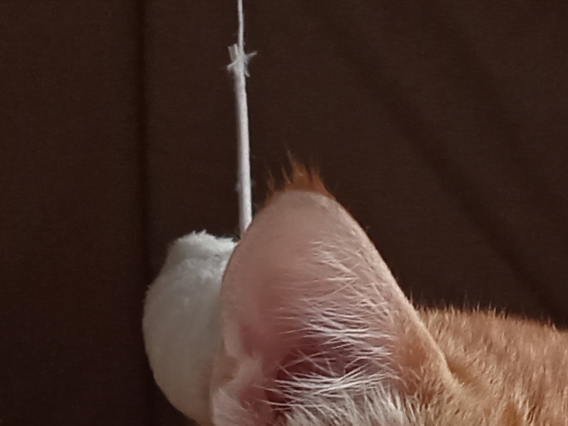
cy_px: 490
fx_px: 2461
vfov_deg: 9.8
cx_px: 390
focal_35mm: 150
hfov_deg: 13.1
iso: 349
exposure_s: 1/33.3
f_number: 1.8
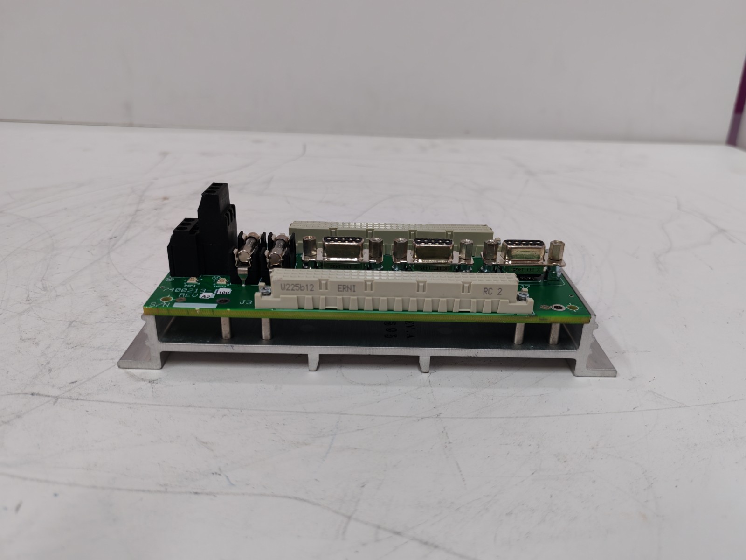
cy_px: 280
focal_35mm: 27
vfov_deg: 51.4
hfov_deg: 65.3
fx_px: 582
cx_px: 373
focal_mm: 5.52
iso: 125
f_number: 1.95
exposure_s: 1/100
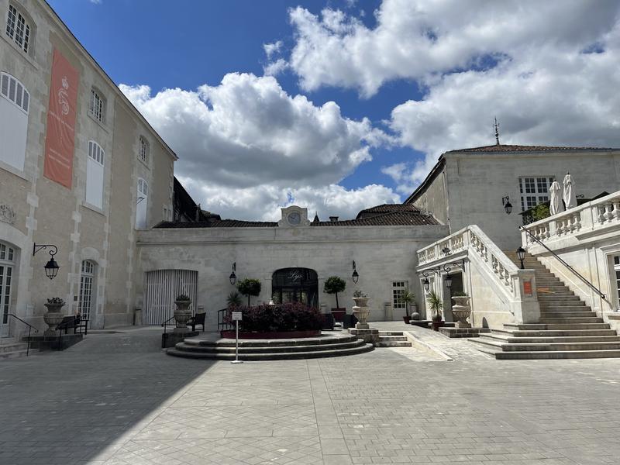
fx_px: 466
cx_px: 310
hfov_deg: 67.3
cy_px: 232
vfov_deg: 53.1
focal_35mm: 26
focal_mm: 5.1
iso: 50
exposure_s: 1/6897
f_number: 1.6
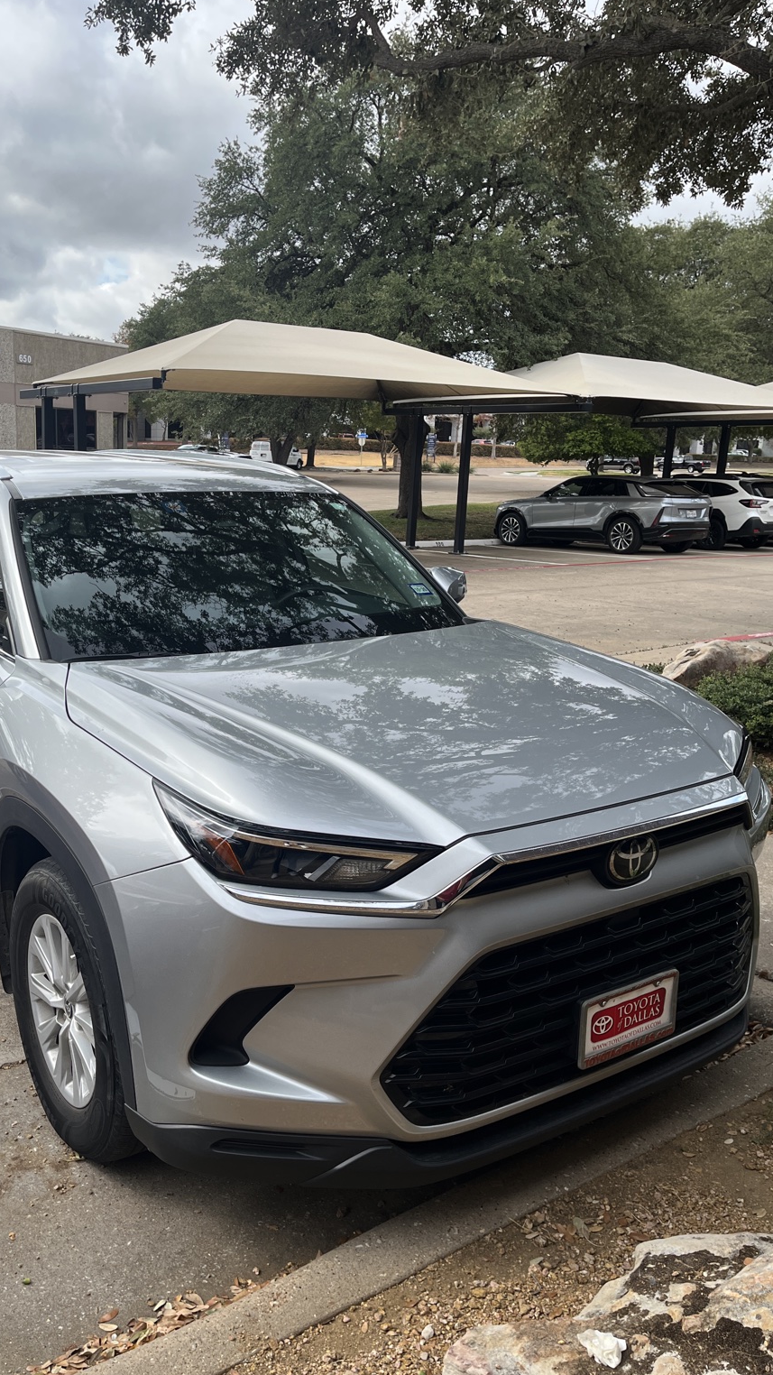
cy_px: 697
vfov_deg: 66.1
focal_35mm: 29
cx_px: 277
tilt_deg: -14.6
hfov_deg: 39.8
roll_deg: -2.1
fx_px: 1057
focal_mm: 5.1
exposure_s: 1/975
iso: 50
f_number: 1.6
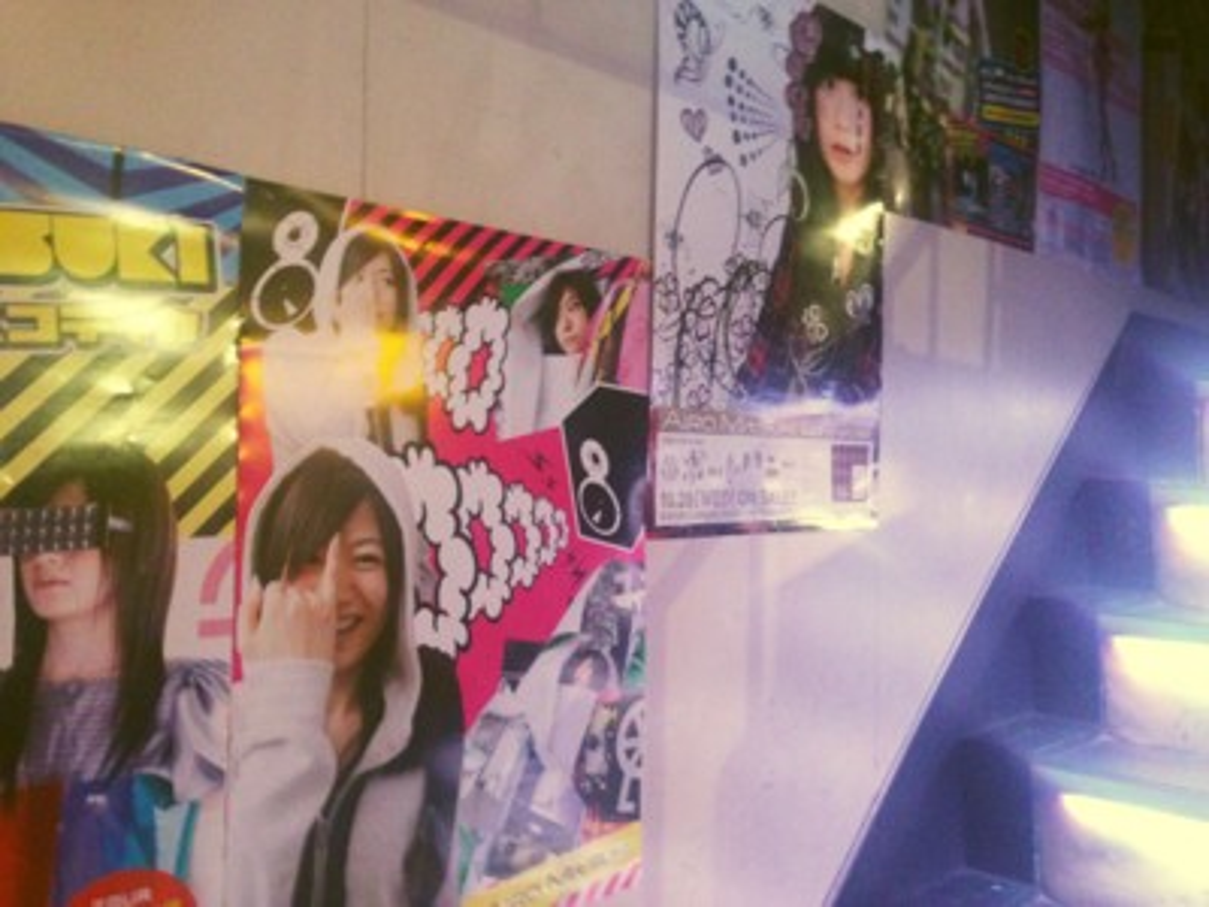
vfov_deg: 42.9
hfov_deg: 55.4
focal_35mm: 33
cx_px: 604
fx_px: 1153
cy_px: 454
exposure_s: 1/15
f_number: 2.4
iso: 500
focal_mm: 4.12
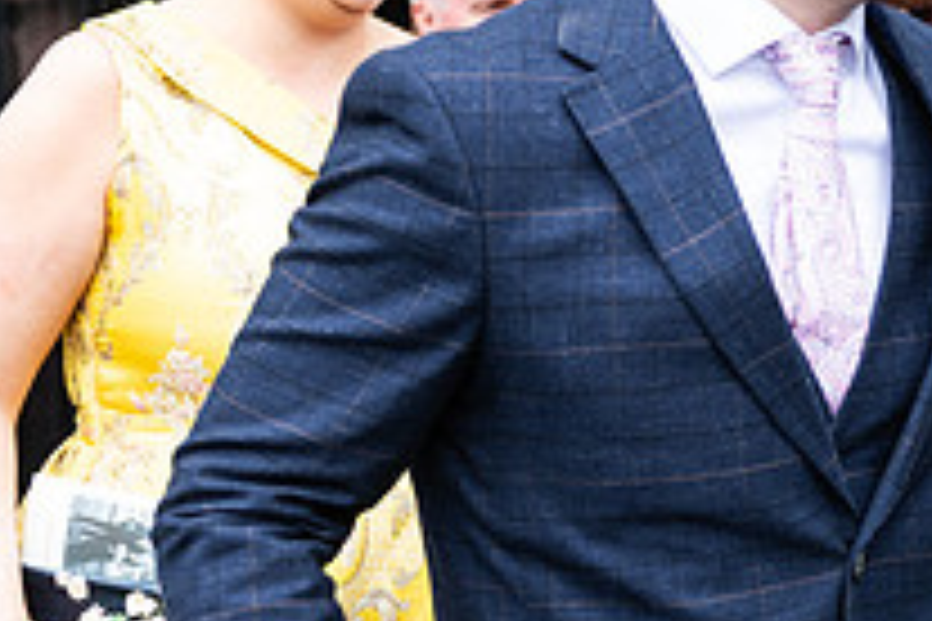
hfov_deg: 20.1
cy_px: 277
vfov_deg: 14.0
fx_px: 2537
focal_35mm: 98
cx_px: 968
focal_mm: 35
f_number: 3.5
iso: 125
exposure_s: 1/200
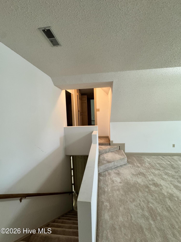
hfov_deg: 85.7
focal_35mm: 14
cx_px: 90
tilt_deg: -4.5
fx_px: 98
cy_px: 121
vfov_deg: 102.1
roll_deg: +1.9
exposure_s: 1/60
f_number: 2.2
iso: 400
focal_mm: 2.22
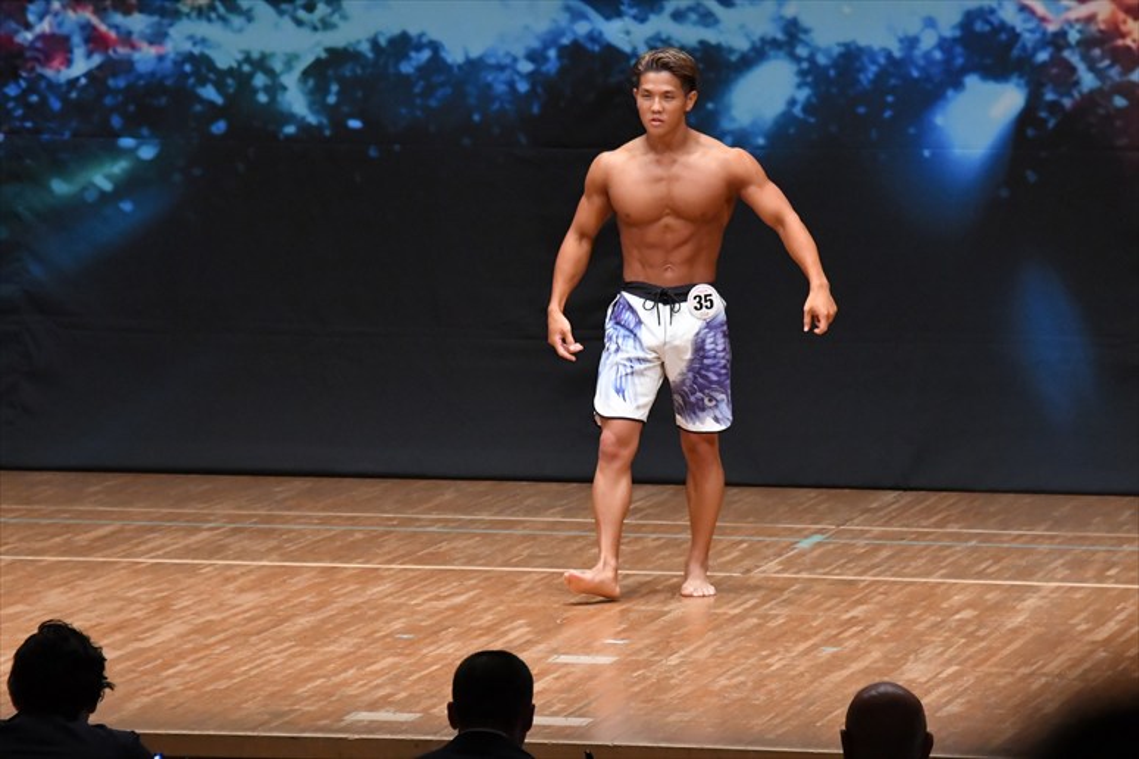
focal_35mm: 270
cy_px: 380
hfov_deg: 7.6
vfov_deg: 5.1
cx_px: 570
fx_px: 8538
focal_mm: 180
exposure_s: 1/400
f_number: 5.6
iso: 6400
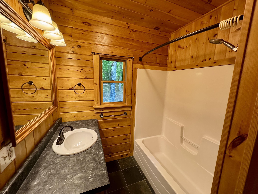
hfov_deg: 102.1
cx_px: 129
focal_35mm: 14
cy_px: 97
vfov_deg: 85.7
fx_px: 104
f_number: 2.2
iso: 320
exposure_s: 1/120
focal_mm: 2.22
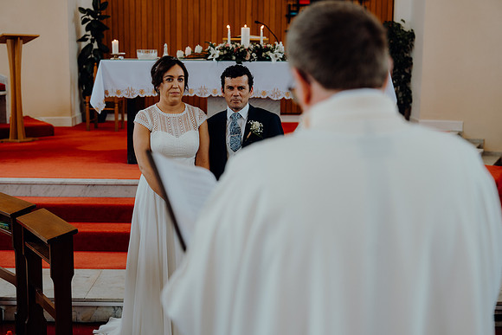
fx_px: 725
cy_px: 168
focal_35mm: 52
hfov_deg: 38.2
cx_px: 251
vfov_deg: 26.0
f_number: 2.8
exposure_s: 1/200
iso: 320
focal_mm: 52
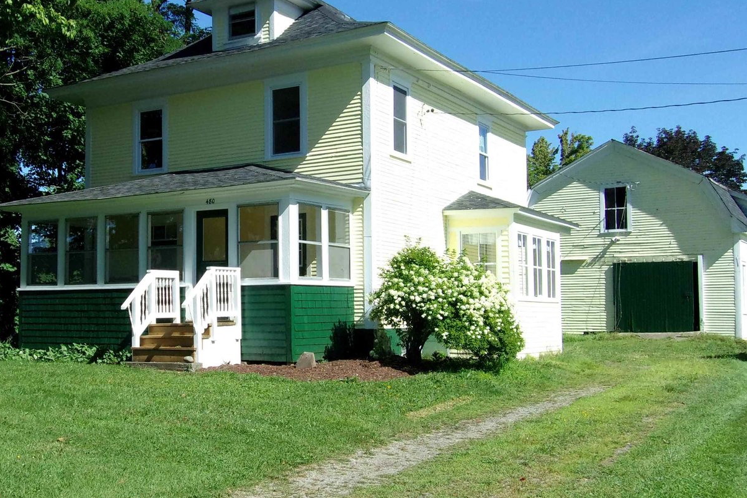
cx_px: 264
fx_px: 975
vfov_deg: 28.7
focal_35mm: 47
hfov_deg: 41.5
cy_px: 260
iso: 200
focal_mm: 6.1
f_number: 11.6
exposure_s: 1/150
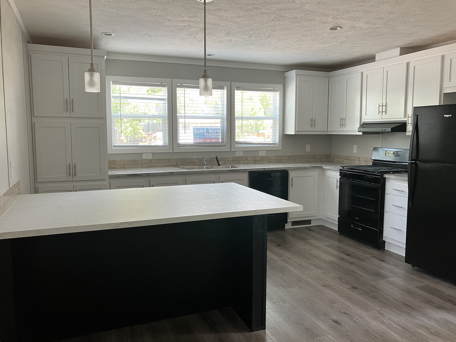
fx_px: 369
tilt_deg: -4.9
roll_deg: +0.1
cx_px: 228
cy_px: 171
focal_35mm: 28
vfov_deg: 49.7
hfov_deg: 63.4
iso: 125
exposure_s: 1/60
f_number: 1.8
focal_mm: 3.99
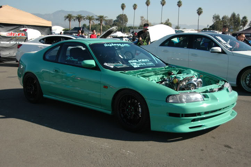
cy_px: 84
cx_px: 126
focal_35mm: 44
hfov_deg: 45.0
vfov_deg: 30.8
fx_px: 303
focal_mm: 29
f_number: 4.5
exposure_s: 1/1000
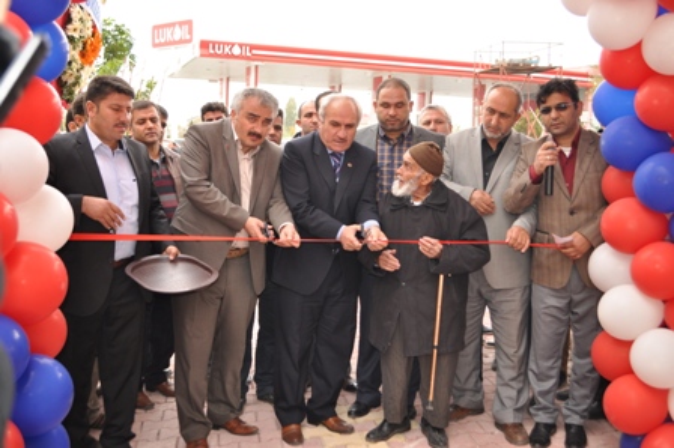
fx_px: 730
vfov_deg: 34.2
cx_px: 337
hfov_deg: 49.6
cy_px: 224
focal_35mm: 39
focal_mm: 26
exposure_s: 1/200
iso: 320
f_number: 4.2
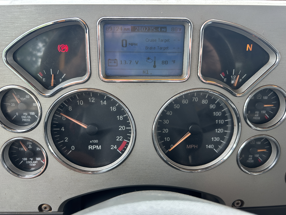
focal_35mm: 26
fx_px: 215
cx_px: 143
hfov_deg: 67.3
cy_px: 108
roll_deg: +0.2
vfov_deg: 53.1
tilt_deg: -30.1
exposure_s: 1/121
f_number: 1.5
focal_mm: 5.7
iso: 50
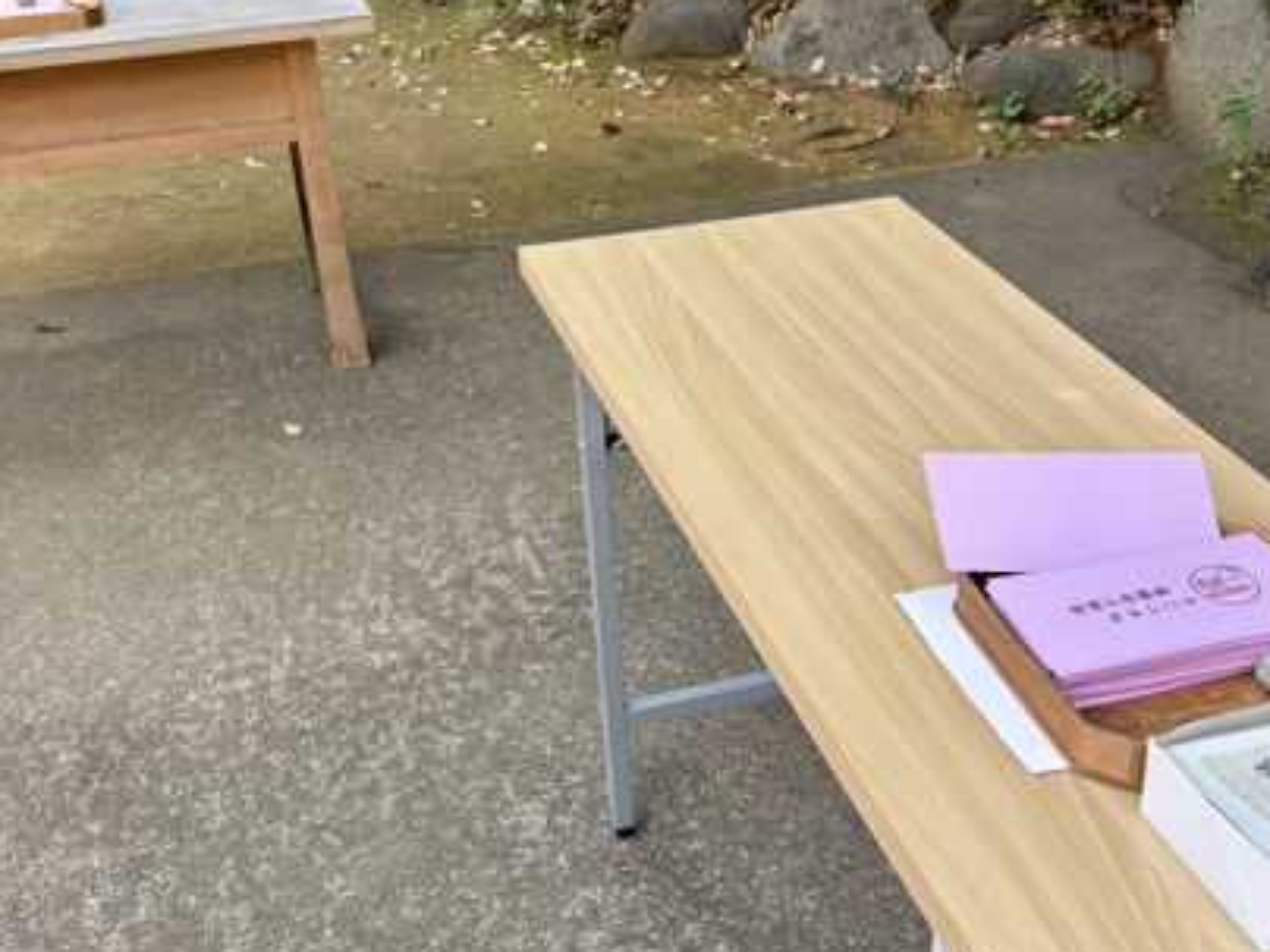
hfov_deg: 42.1
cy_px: 489
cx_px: 641
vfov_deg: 32.2
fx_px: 1651
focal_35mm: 45
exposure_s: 1/238
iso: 40
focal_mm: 5.96
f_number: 1.6
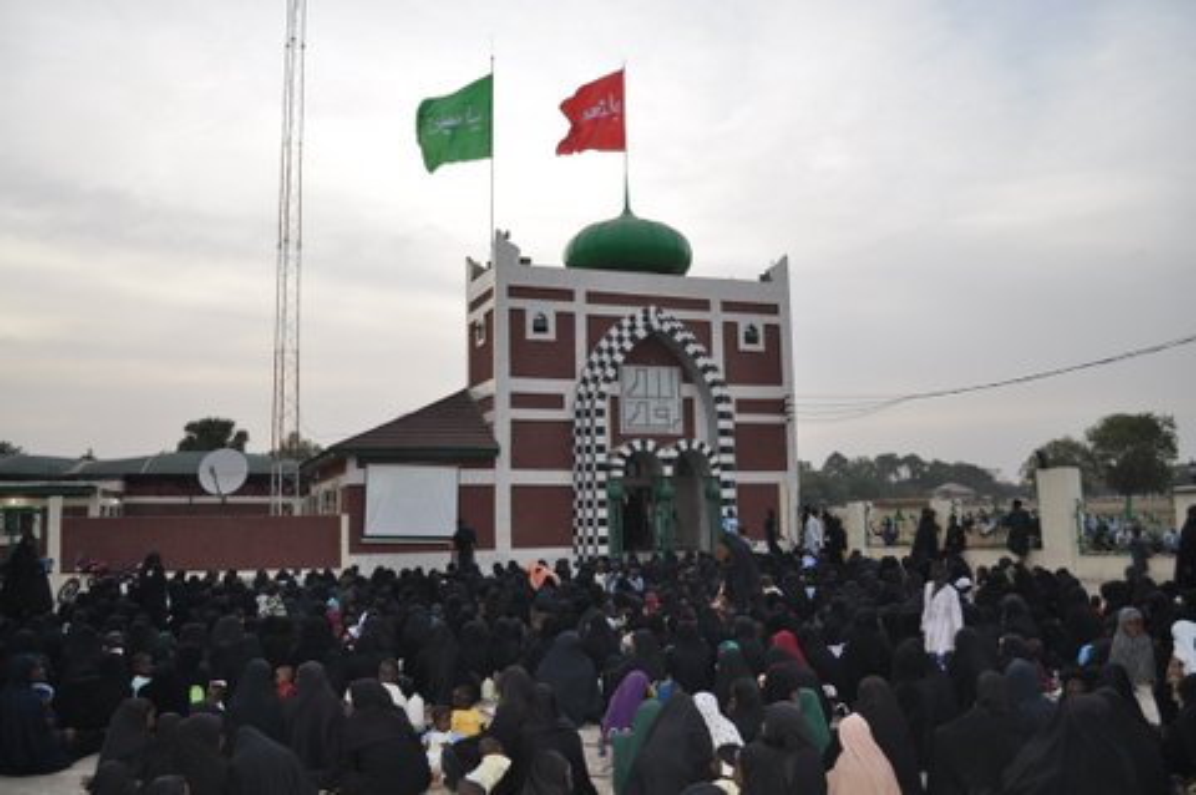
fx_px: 996
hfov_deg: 62.0
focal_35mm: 30
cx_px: 598
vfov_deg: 43.5
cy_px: 398
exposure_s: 1/200
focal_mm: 20
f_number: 3.8
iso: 280
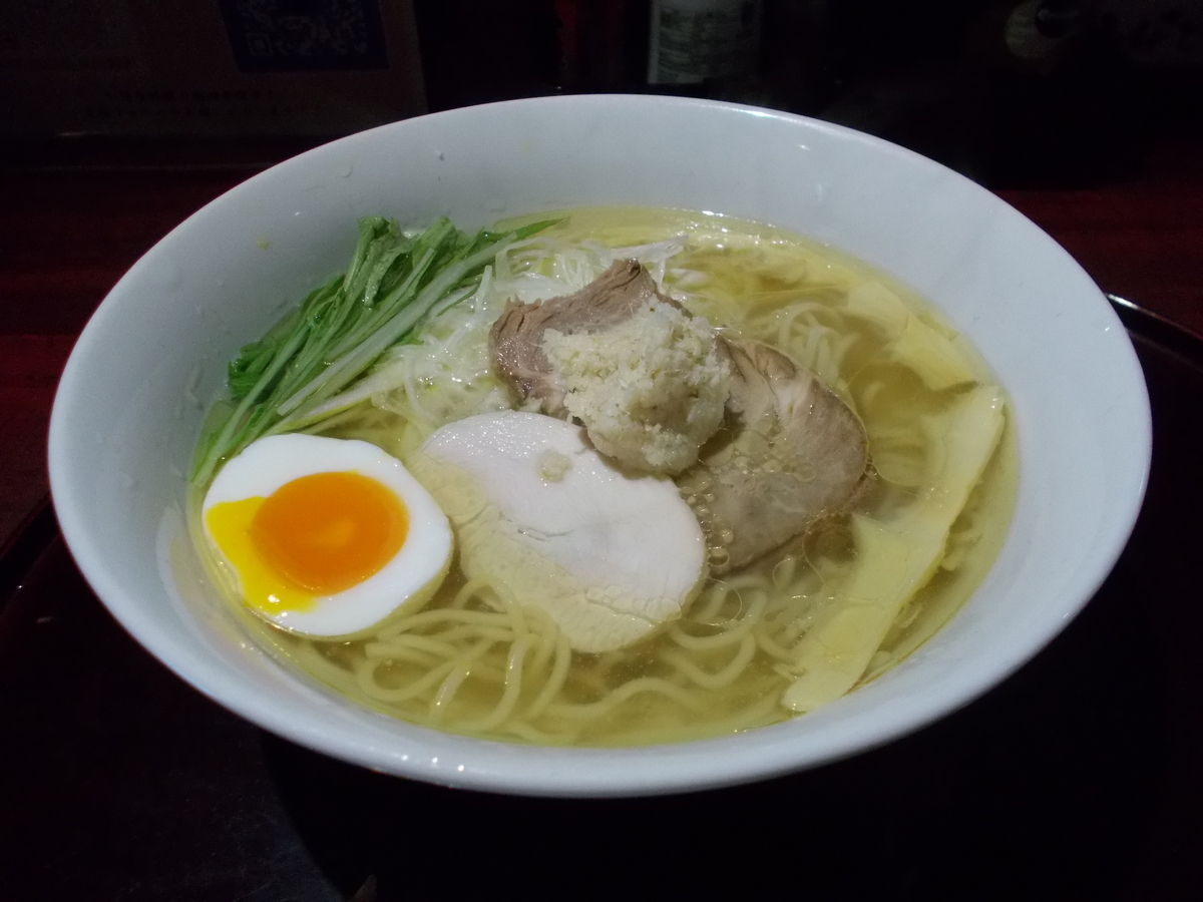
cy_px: 451
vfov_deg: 46.8
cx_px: 602
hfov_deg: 60.0
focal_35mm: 30
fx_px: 1043
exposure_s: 1/200
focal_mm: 5.3
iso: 400
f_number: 3.4
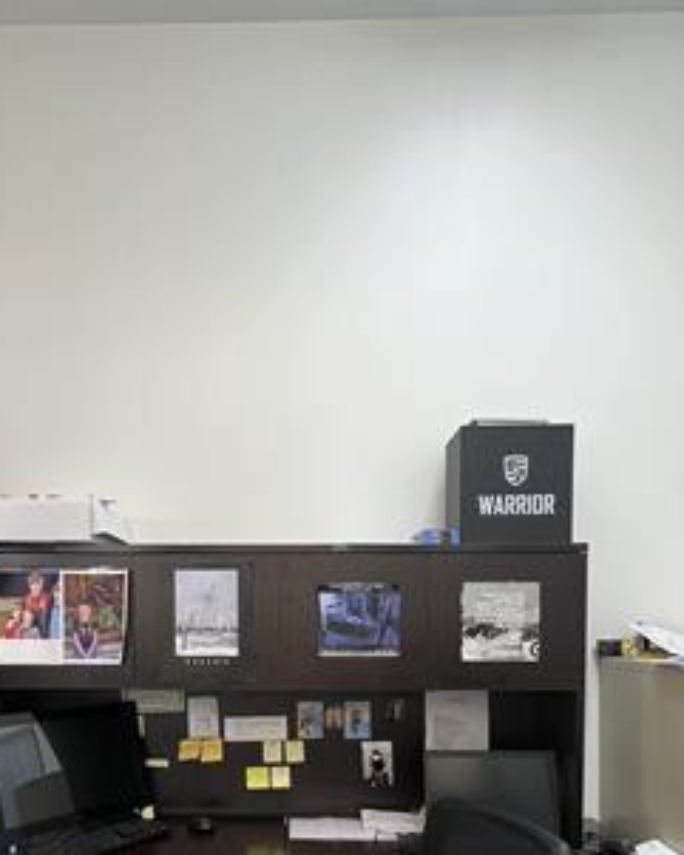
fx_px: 683
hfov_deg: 52.9
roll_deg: +0.0
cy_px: 653
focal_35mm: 27
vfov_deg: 60.1
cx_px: 278
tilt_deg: -2.9
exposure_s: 1/120
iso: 160
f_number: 1.8
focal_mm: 1.57
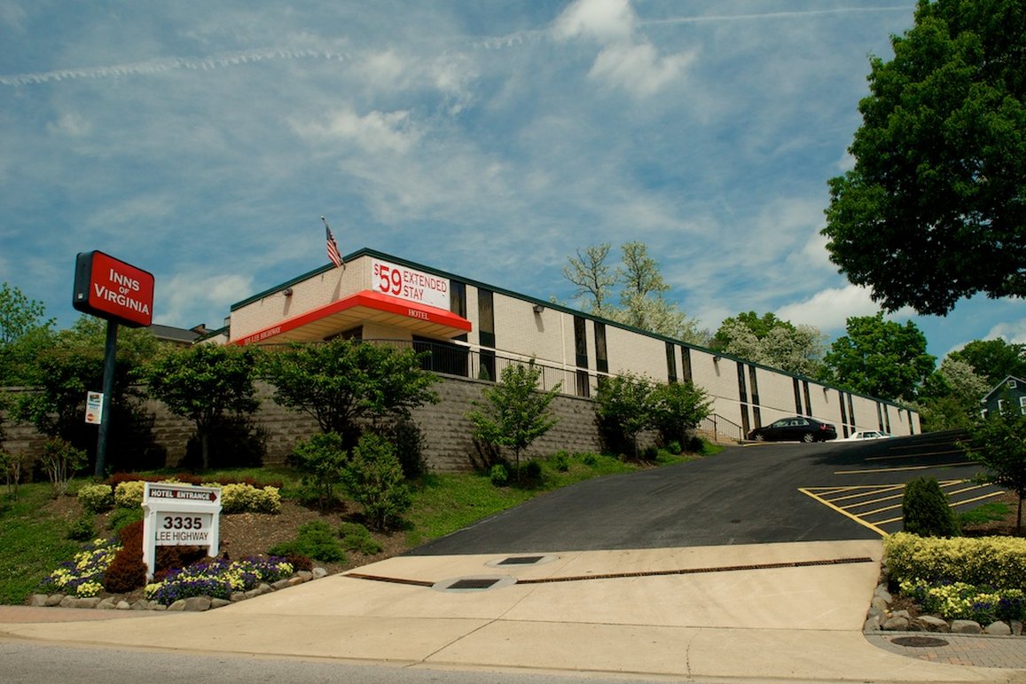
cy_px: 342
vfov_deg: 50.4
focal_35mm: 26
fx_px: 727
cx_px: 513
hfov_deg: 70.4
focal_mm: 17
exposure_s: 1/250
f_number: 8
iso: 200
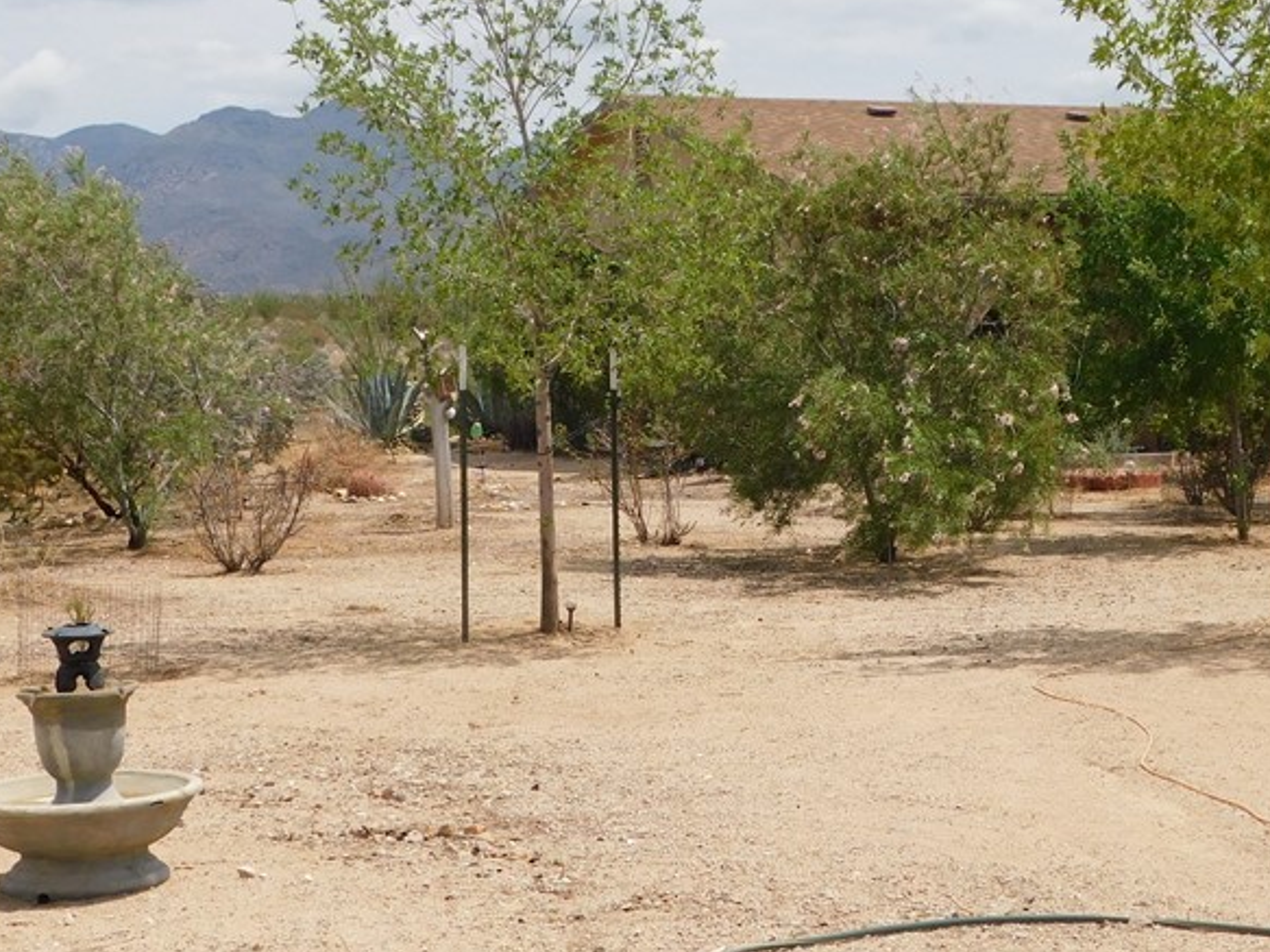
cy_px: 477
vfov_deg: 18.7
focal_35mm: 79
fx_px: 2898
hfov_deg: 24.6
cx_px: 845
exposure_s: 1/400
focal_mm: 8
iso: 125
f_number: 7.4
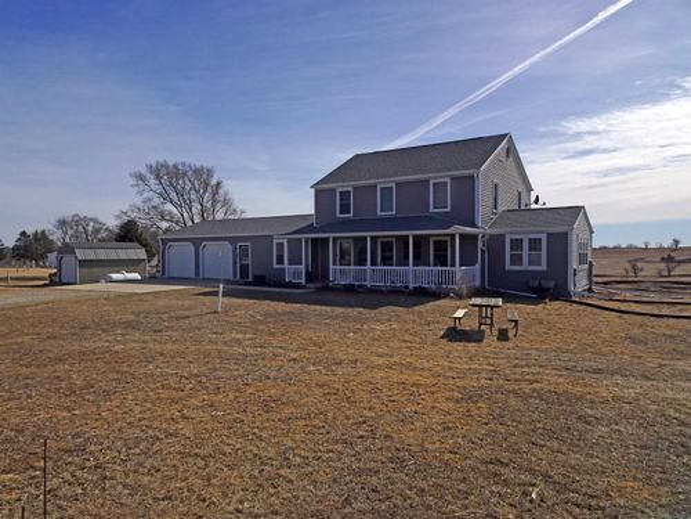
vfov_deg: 56.8
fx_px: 479
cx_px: 346
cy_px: 260
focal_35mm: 24
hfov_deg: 71.6
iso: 80
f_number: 5
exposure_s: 1/2000
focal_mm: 4.28
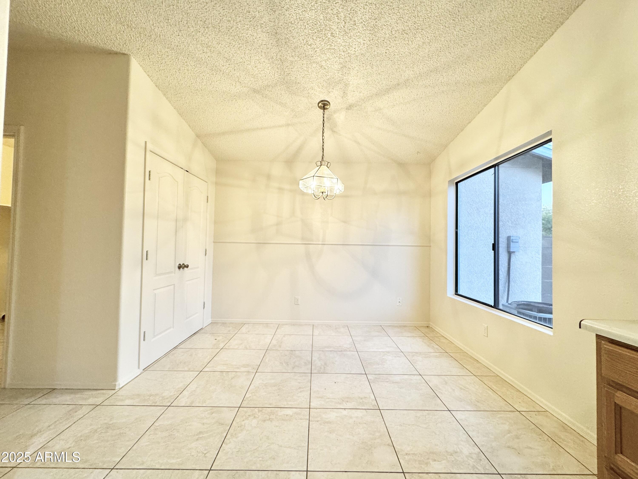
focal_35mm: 14
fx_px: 258
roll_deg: -1.0
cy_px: 240
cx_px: 319
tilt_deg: +1.1
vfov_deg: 85.7
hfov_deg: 102.1
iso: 200
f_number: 2.2
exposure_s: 1/60
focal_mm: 2.22
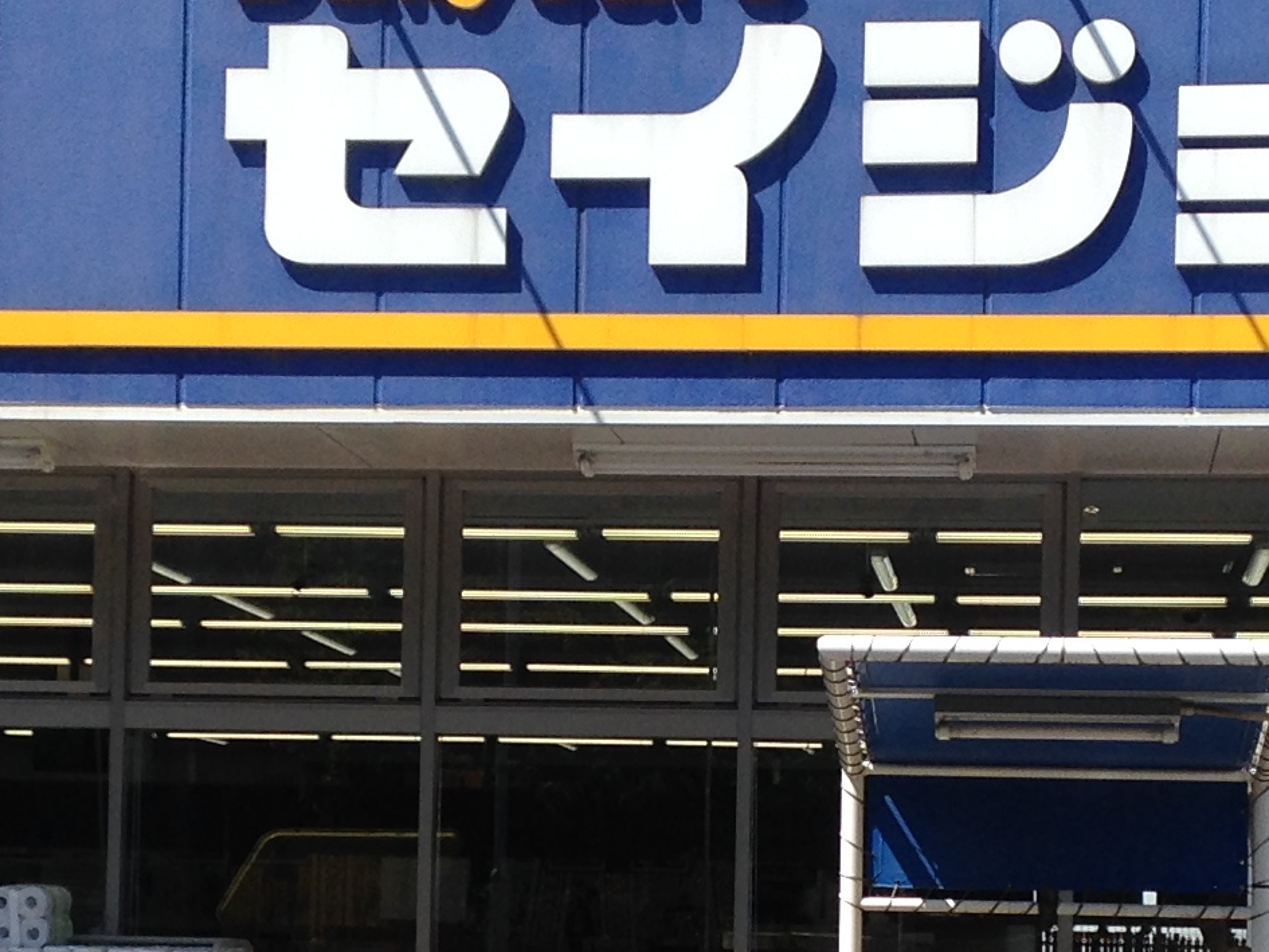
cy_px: 826
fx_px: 4180
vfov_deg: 12.9
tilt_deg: +0.1
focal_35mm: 114
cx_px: 619
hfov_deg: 17.3
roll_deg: -0.4
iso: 50
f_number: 2.4
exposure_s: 1/1595
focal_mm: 4.12
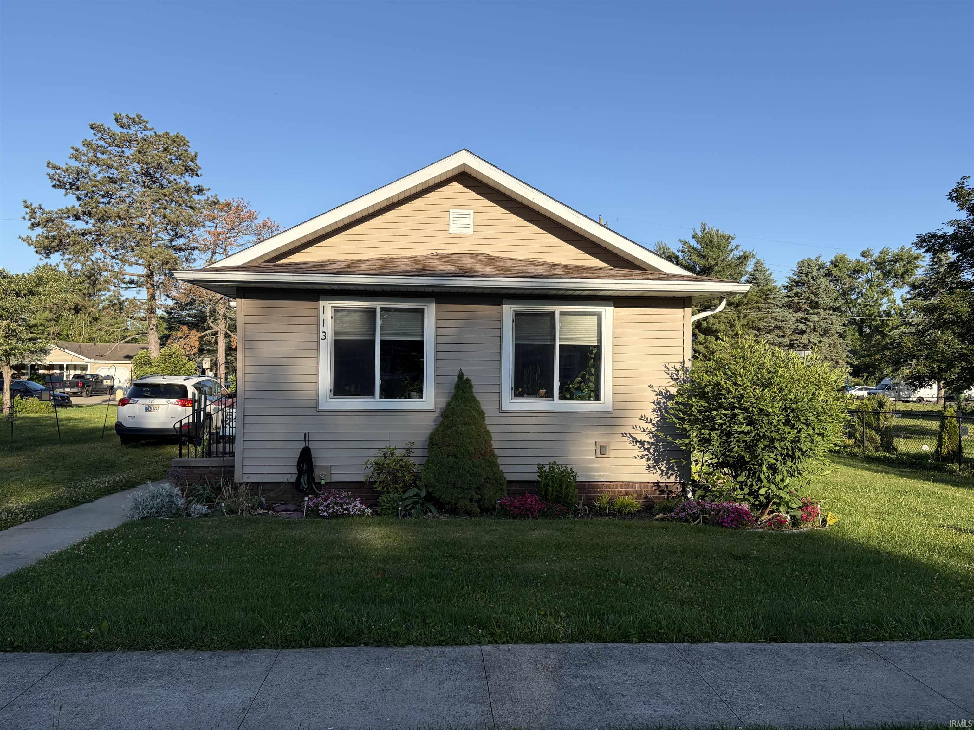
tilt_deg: +0.9
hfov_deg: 67.3
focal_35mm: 26
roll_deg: +0.3
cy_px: 365
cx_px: 487
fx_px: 732
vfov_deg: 53.1
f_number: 1.6
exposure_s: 1/2141
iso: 50
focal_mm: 5.96
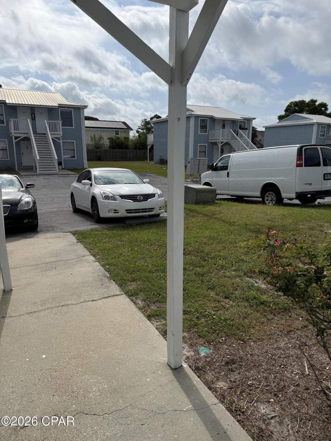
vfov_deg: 71.6
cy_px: 220
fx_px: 306
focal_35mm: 24
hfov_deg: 56.8
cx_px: 166
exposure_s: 1/11905
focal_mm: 6.76
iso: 100
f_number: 1.78
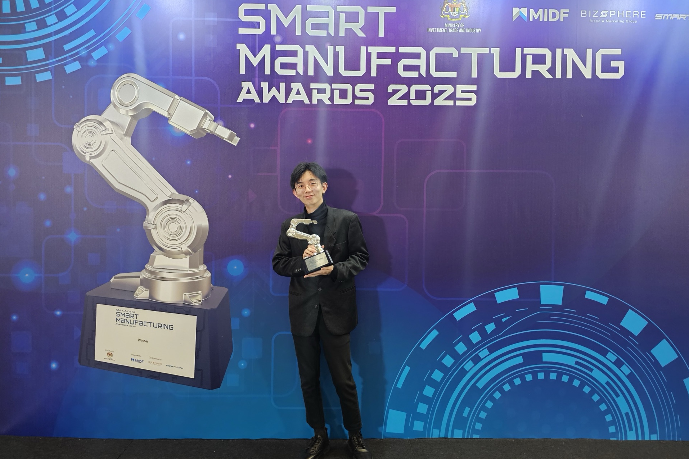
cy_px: 205
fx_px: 459
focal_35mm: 24
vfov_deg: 53.0
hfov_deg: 73.7
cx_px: 344
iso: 500
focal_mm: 6.3
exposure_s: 1/50
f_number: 1.7
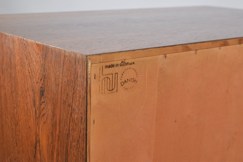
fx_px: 303
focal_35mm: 45
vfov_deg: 29.8
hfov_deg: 43.6
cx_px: 122
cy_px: 81
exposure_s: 1/125
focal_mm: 30
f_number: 7.1
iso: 200
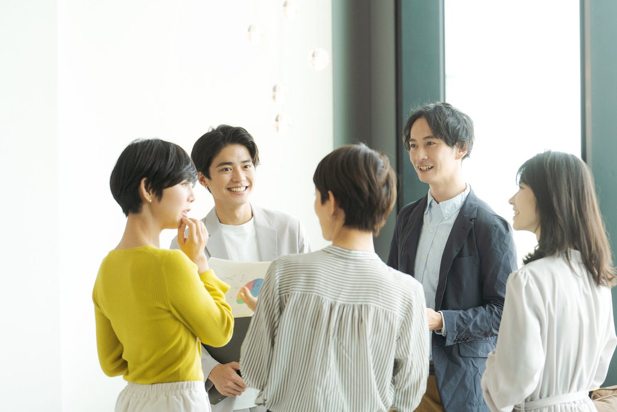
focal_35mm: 95
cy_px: 206
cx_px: 308
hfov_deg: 21.5
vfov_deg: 14.4
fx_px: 1628
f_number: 4.5
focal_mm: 95
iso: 500
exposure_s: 1/160
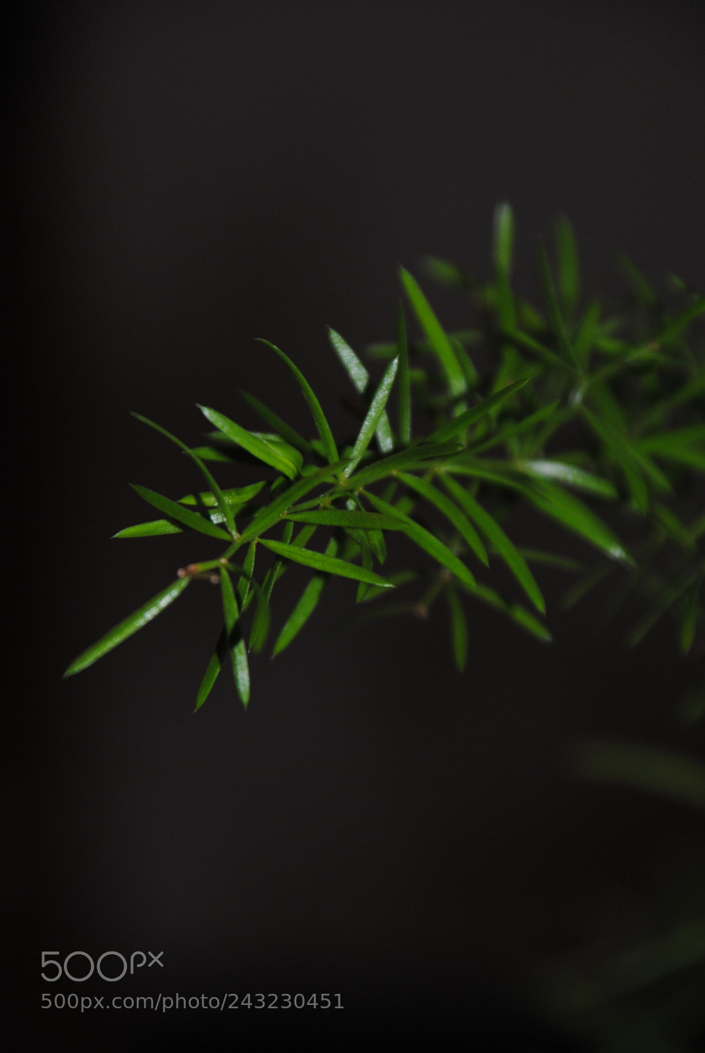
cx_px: 352
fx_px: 8787
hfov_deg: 4.6
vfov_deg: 6.9
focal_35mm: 300
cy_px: 526
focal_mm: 200
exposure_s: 1/60
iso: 200
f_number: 6.3
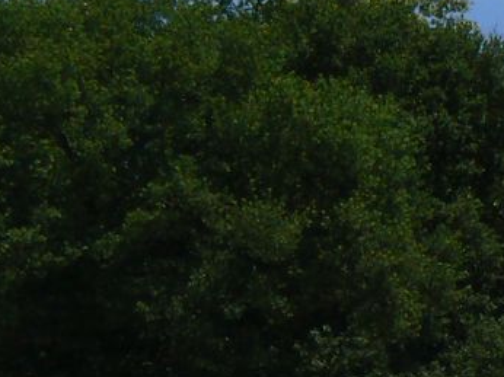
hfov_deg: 13.2
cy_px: 610
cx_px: 178
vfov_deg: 9.5
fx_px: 2182
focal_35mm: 150
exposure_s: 1/500
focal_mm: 6
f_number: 8
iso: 80
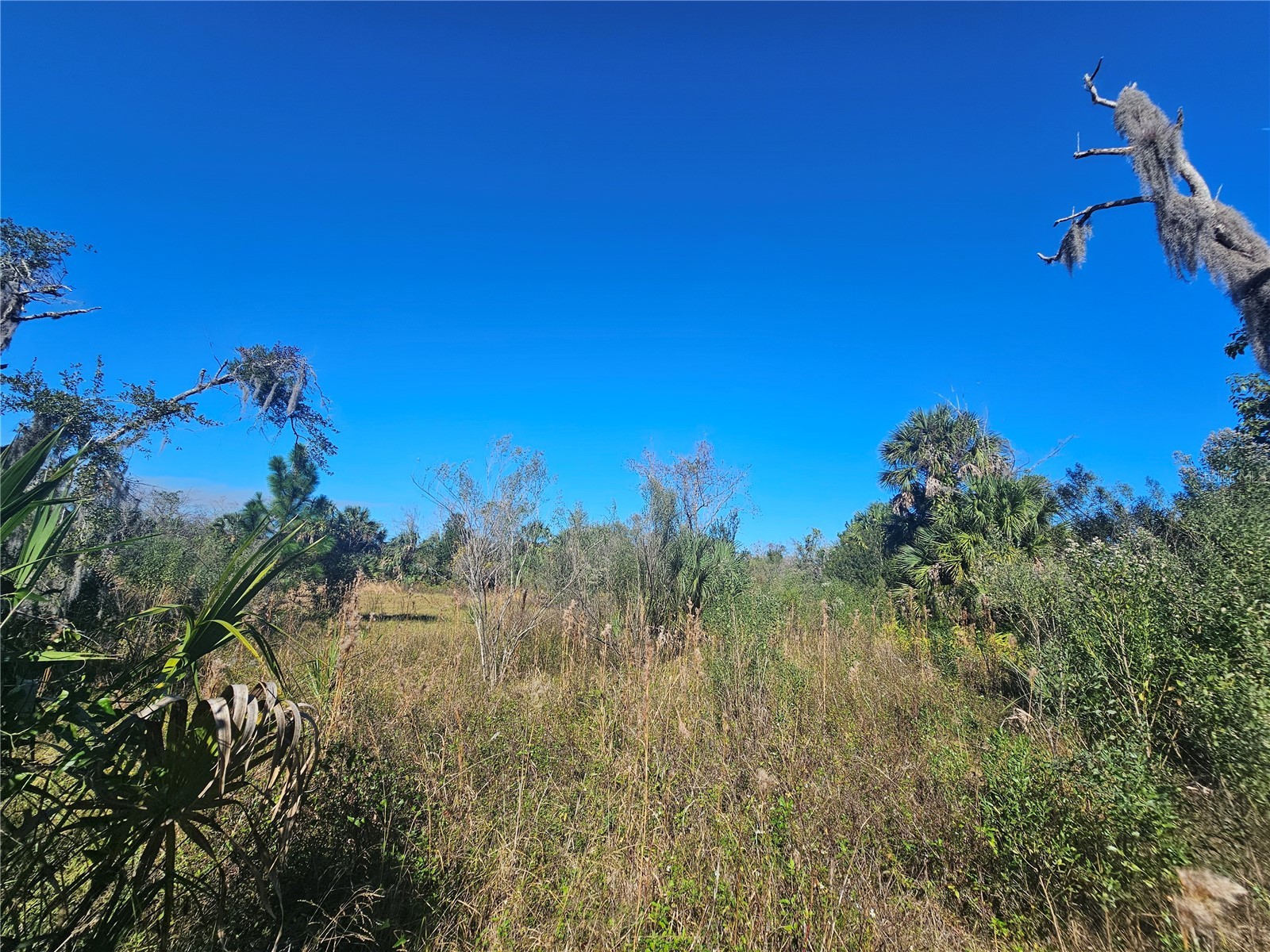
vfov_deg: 89.9
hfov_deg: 106.2
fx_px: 477
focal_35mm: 13
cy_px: 476
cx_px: 635
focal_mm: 2.2
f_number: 2.2
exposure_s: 1/2122
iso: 50
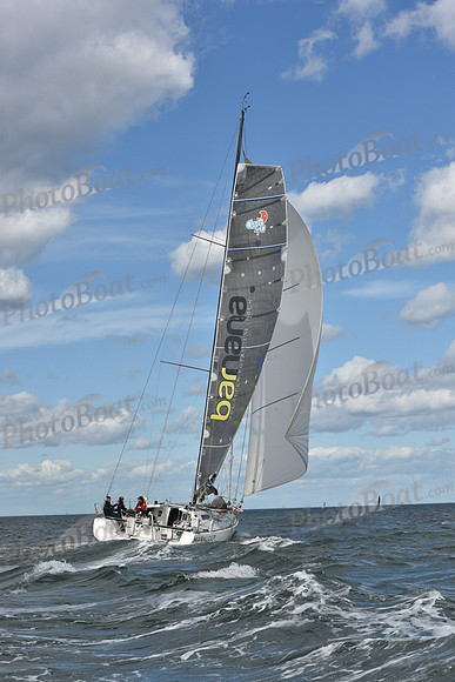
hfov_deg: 19.5
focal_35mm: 70
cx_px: 228
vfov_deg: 28.8
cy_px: 341
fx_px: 1326
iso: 320
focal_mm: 70
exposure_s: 1/1000
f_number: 10
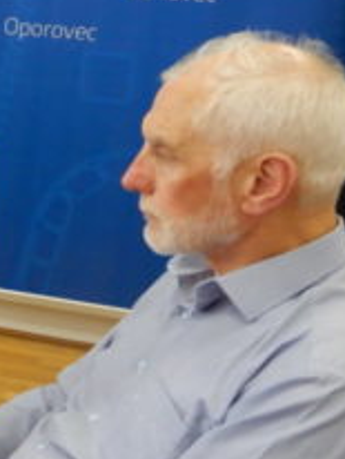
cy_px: 192
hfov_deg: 15.2
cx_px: -316
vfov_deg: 24.1
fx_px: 1074
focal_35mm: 81
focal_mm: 4.3
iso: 280
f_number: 3.4
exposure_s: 1/30
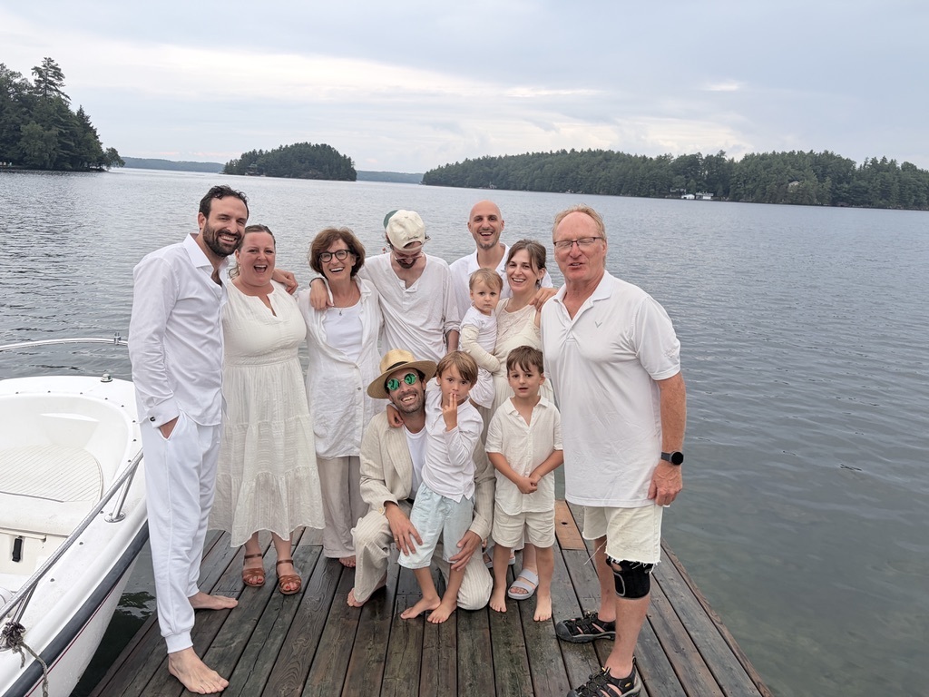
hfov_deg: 67.3
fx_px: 698
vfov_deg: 53.1
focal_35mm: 26
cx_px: 464
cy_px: 348
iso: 50
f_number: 1.6
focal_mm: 5.96
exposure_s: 1/121
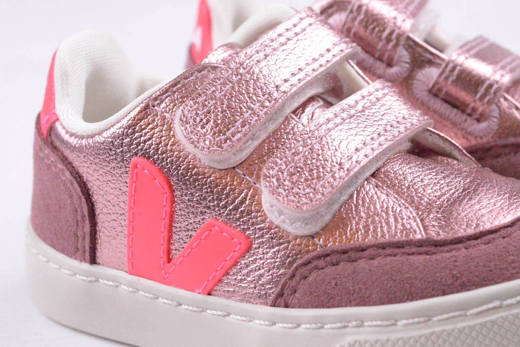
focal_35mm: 75
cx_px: 300
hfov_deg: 27.0
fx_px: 1084
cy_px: 199
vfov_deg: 18.2
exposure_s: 1/4000
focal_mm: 60
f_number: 10
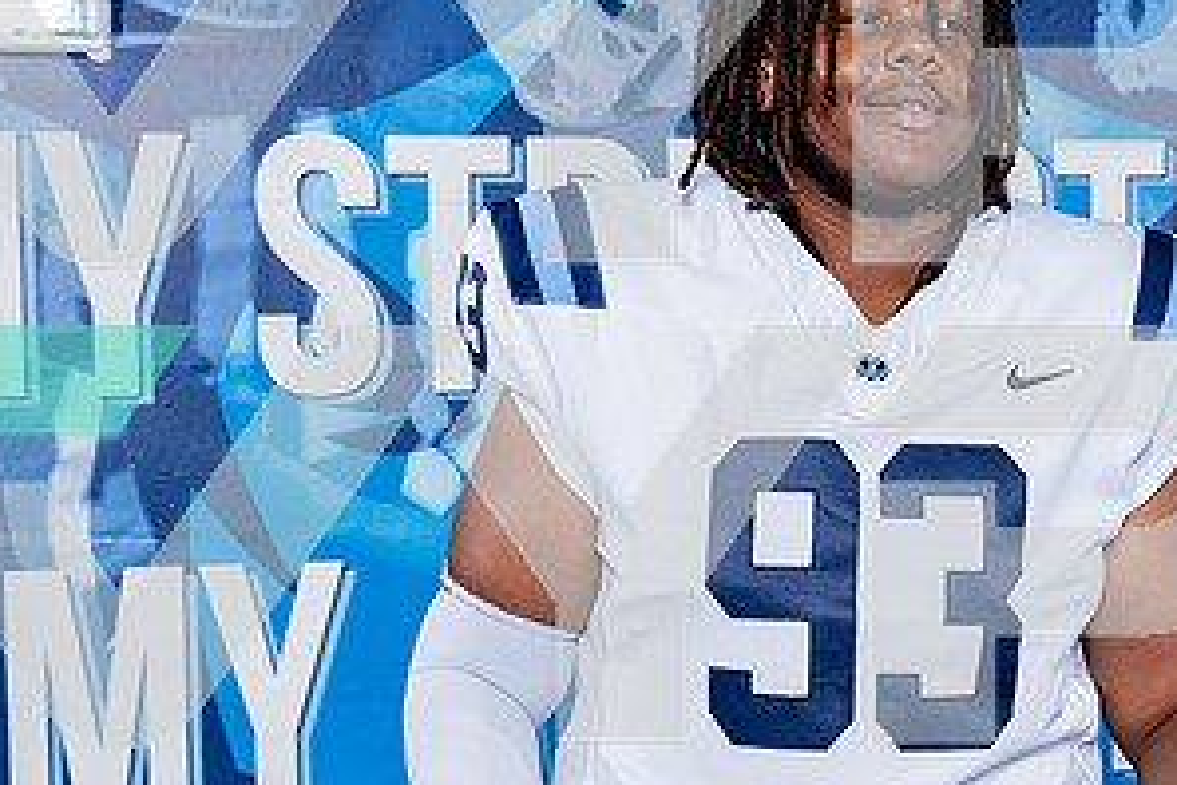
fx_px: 2779
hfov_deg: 23.8
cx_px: 789
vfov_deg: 16.0
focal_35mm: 85
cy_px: 537
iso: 100
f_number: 5.6
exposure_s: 1/250
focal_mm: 43
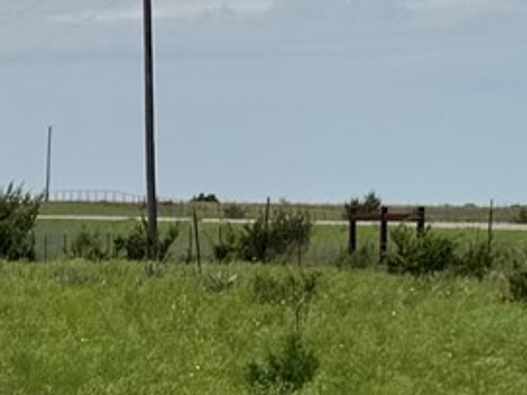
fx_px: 2756
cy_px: 316
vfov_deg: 8.2
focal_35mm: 181
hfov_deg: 10.1
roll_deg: -1.2
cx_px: -506
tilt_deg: -2.8
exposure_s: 1/9009
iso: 80
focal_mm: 6.76
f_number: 1.78
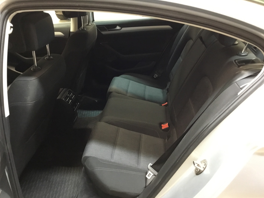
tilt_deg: -28.9
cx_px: 132
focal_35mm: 32
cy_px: 97
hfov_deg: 56.8
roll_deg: +4.5
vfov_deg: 44.2
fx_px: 244
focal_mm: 3.3
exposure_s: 1/17
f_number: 2.4
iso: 250
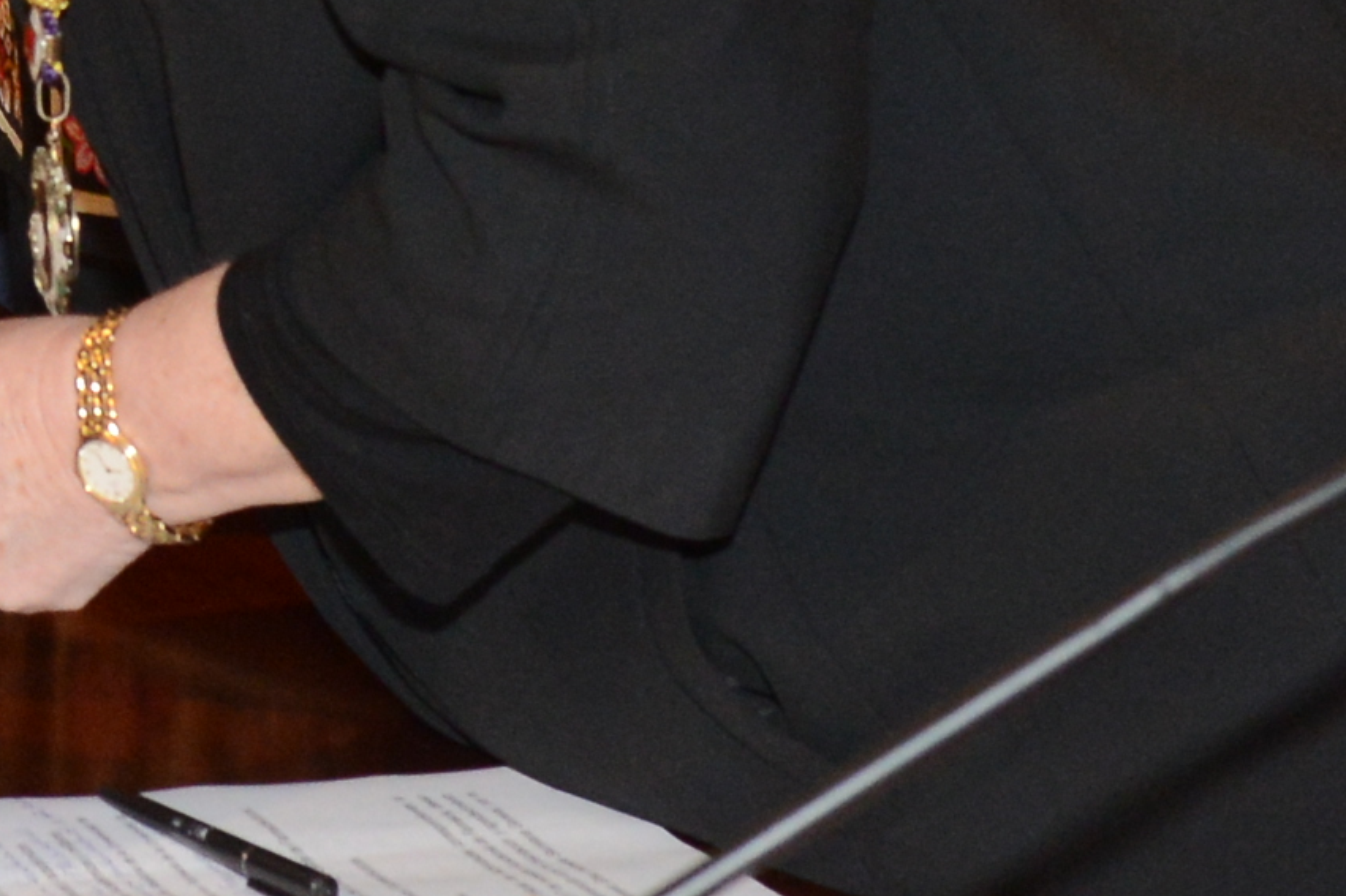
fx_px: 8485
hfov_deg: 8.8
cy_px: -433
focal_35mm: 227
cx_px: -941
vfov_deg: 6.0
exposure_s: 1/100
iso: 1600
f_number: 5
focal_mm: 35
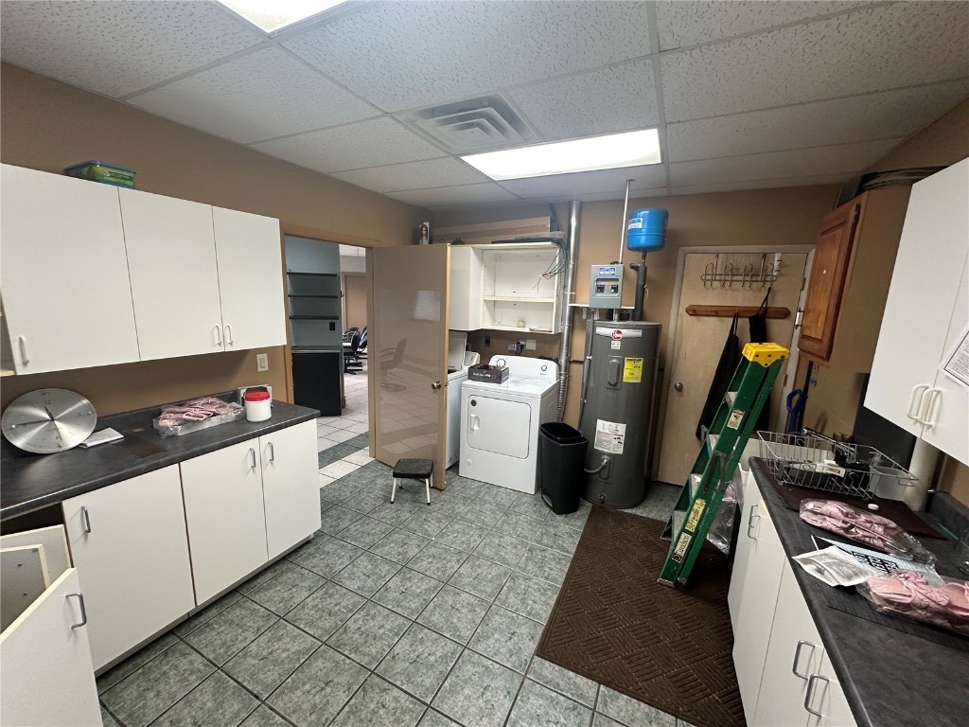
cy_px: 364
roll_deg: -2.7
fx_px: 392
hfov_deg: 102.1
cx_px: 484
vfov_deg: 85.7
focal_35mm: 14
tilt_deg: -10.5
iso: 160
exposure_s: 1/60
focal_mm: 2.22
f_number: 2.2
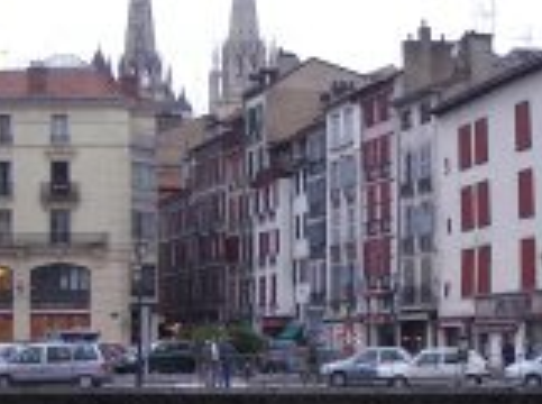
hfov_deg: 21.1
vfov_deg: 15.7
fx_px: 1453
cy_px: 320
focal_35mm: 93
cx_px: 305
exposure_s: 1/100
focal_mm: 5.8
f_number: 2.6
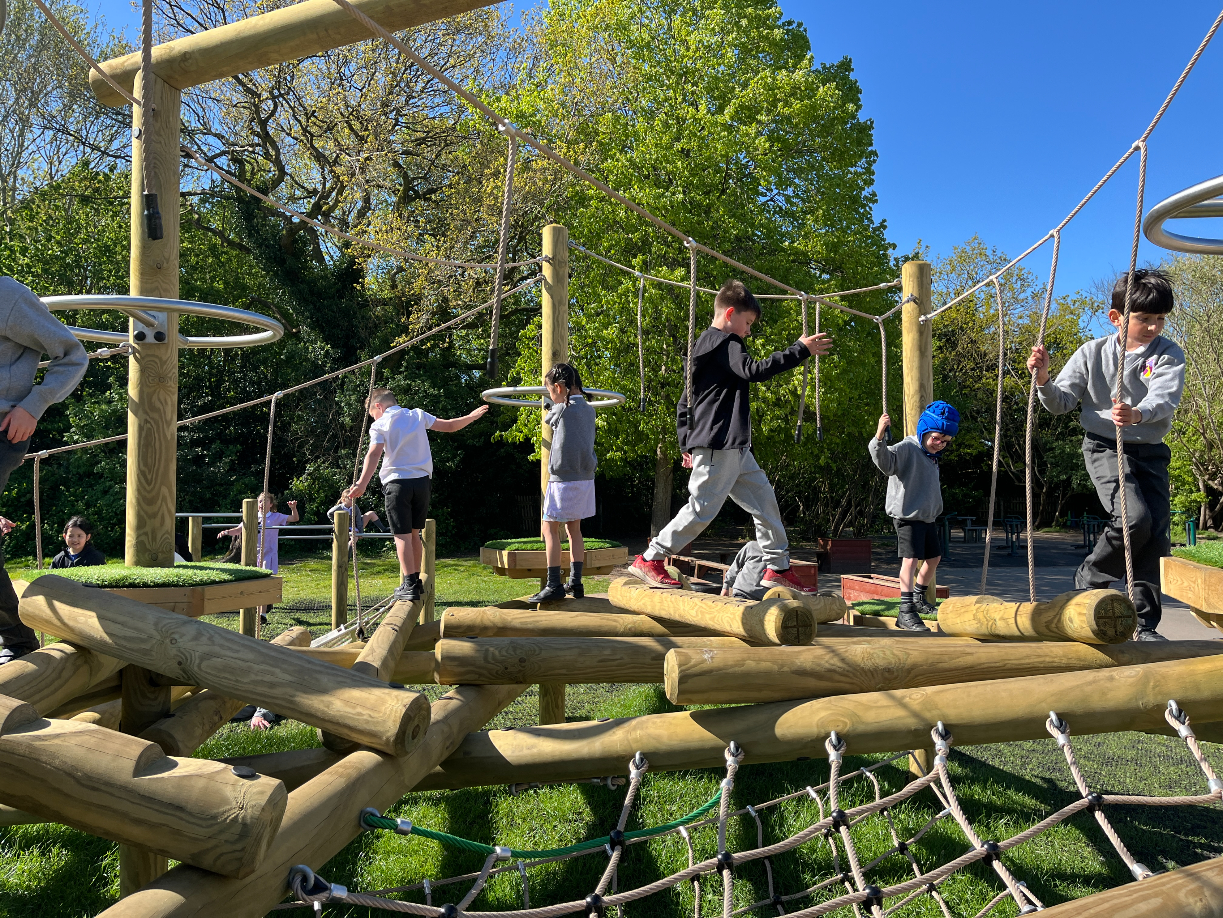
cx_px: 612
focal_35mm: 26
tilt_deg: +2.9
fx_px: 919
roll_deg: +0.3
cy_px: 459
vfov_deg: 53.1
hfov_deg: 67.3
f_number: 1.6
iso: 50
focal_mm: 5.1
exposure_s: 1/1106
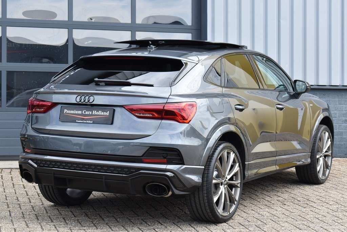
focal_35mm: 75
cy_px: 116
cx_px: 174
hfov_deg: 27.0
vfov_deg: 18.2
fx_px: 723
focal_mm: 50
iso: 280
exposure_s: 1/250
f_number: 8
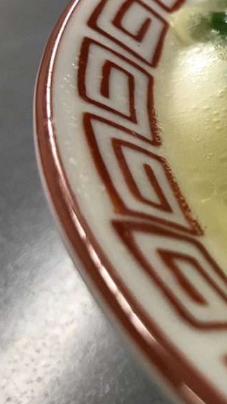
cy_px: 183
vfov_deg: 39.1
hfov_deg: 19.9
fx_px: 567
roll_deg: -0.4
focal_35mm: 53
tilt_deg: -40.1
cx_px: 331
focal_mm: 3.99
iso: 32
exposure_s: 1/30
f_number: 1.8
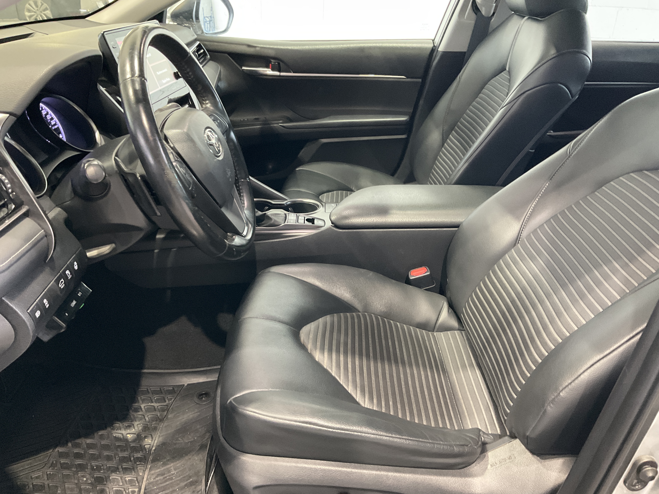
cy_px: 247
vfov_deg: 48.2
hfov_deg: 61.7
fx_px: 552
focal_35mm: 29
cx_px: 330
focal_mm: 3
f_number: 1.8
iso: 320
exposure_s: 1/30
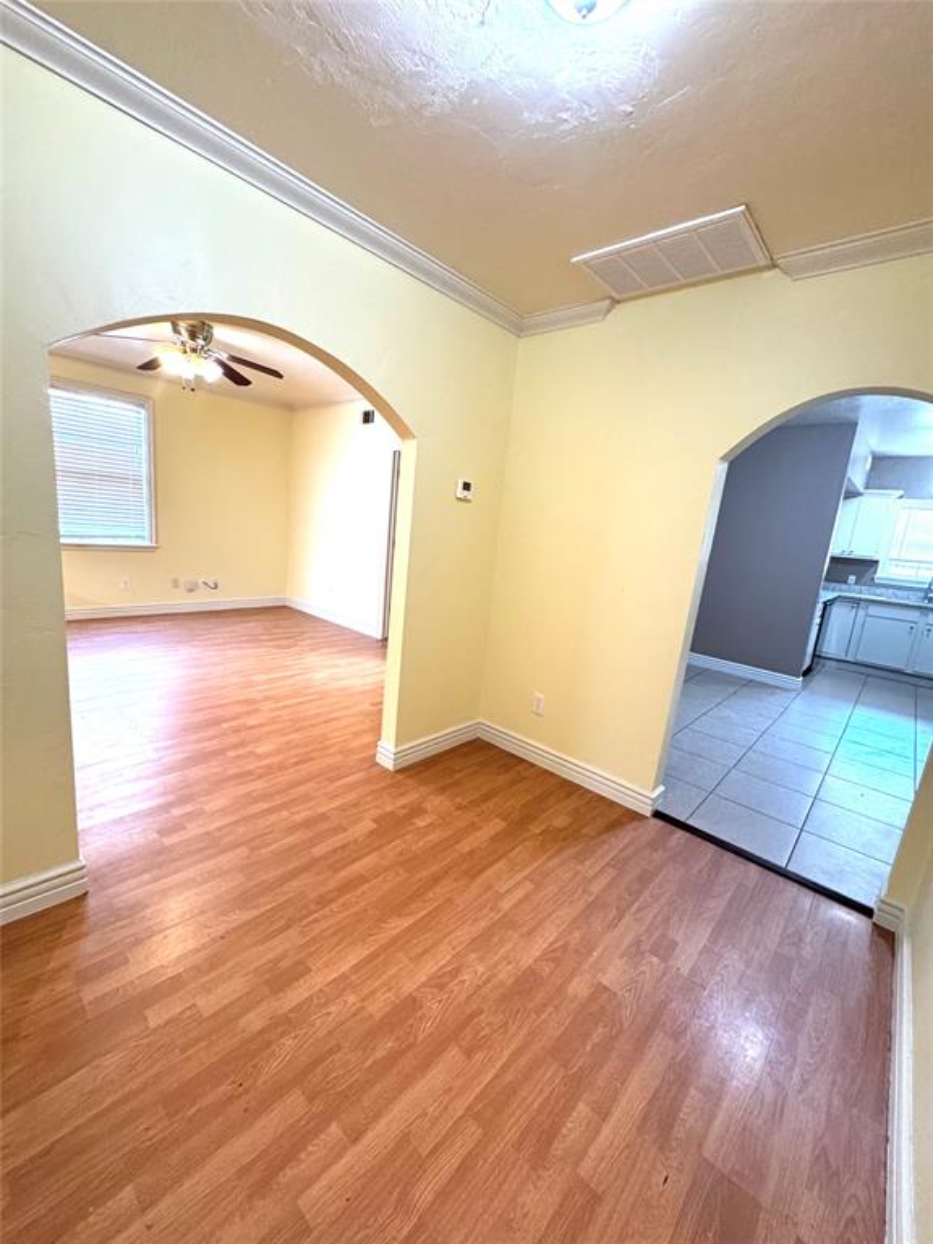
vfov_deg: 102.1
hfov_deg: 85.7
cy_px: 622
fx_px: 503
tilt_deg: -9.9
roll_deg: -4.6
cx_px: 466
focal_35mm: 14
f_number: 2.2
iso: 400
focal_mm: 2.22
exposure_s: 1/60
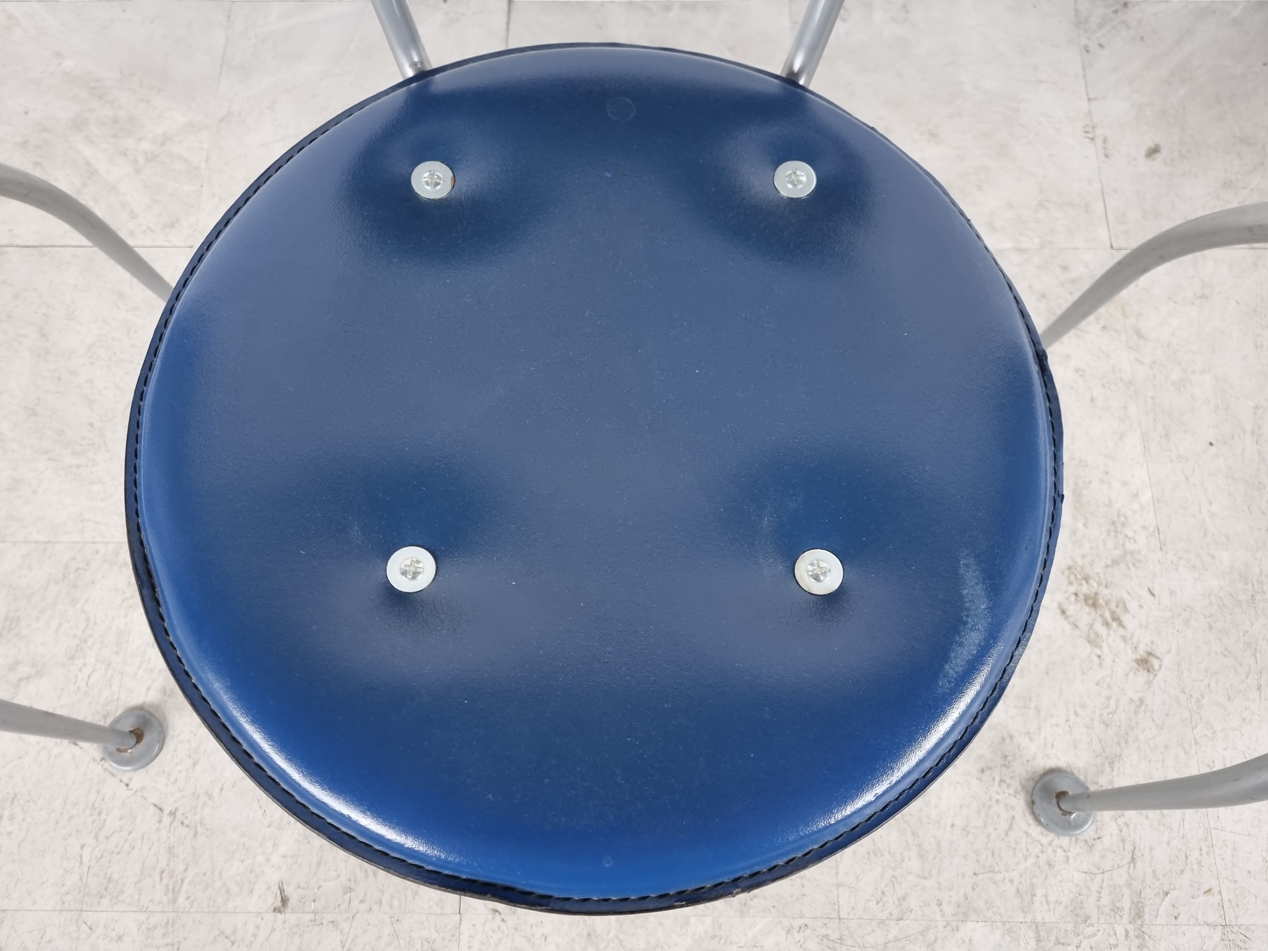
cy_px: 476
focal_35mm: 26
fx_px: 952
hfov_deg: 67.3
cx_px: 634
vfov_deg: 53.1
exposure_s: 1/100
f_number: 1.8
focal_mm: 5.4
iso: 250
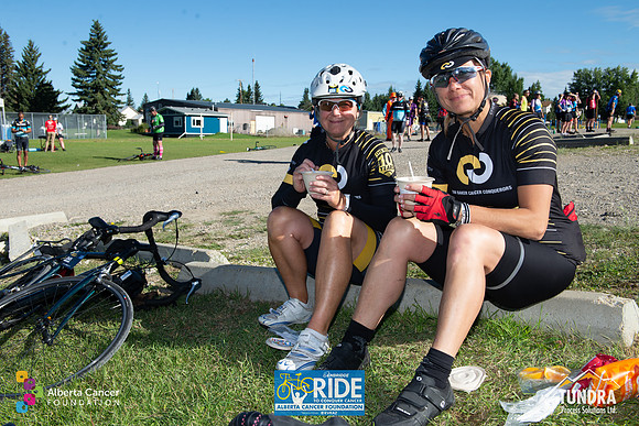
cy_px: 213
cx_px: 320
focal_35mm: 34
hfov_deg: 55.8
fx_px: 604
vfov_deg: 38.9
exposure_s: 1/400
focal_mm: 34
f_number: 9
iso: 200
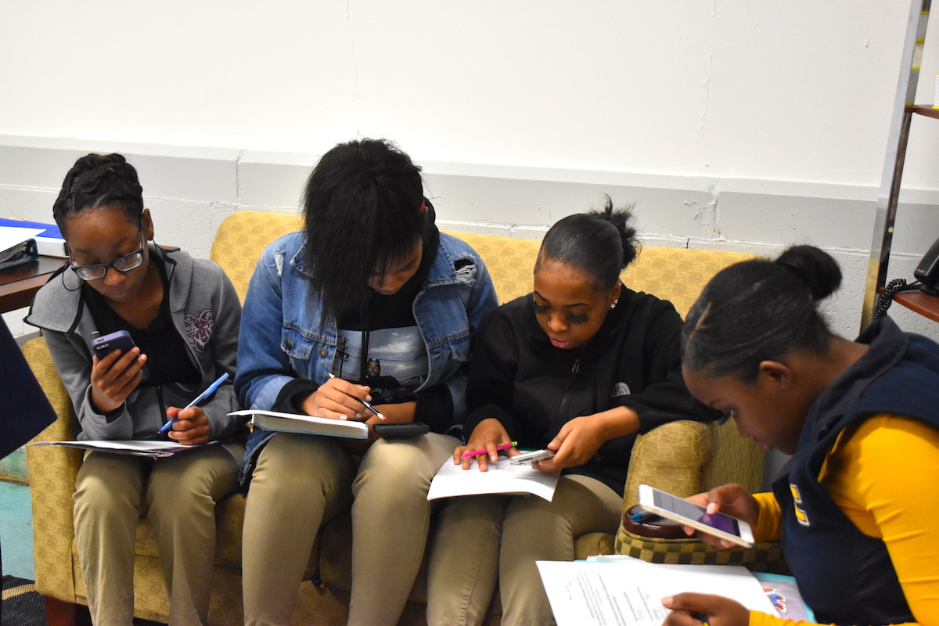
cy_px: 313
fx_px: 1565
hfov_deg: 33.4
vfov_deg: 22.6
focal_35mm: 60
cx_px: 470
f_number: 4.8
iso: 3200
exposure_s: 1/160
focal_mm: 40
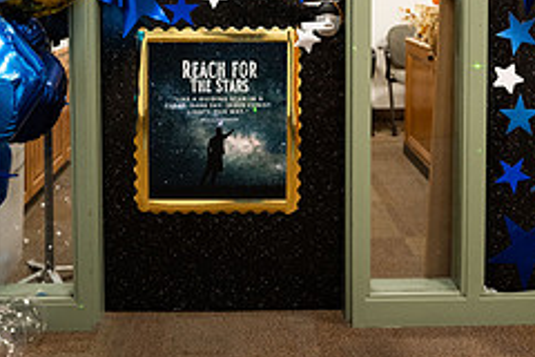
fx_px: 684
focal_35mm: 46
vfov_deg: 27.7
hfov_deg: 42.7
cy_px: 10
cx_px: 252
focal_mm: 19
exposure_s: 1/200
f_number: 2.8
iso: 640
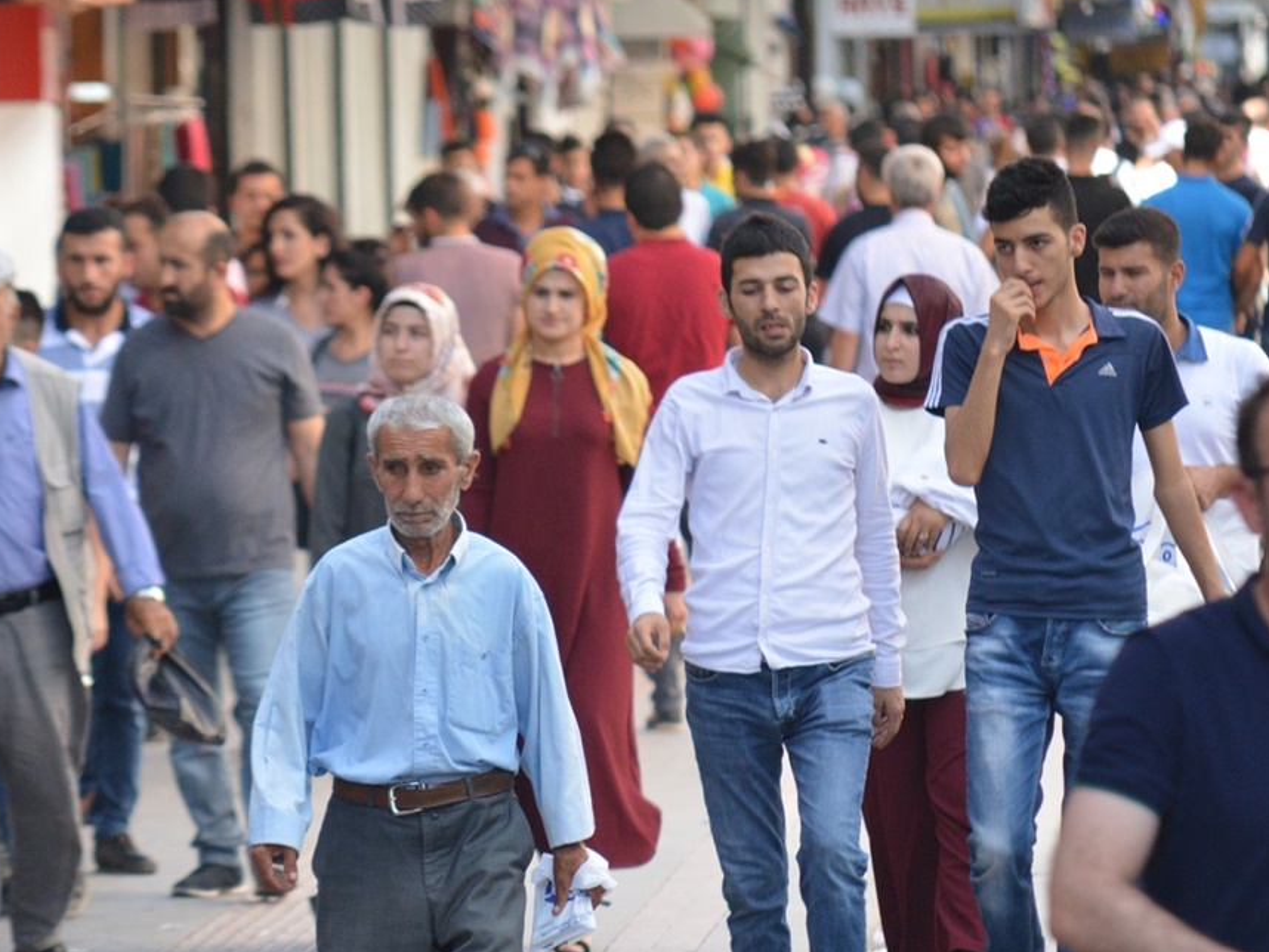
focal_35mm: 459
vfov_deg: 3.2
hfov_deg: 4.3
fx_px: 16831
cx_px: 561
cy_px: 590
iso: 1400
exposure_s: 1/500
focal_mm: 200
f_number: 5.6
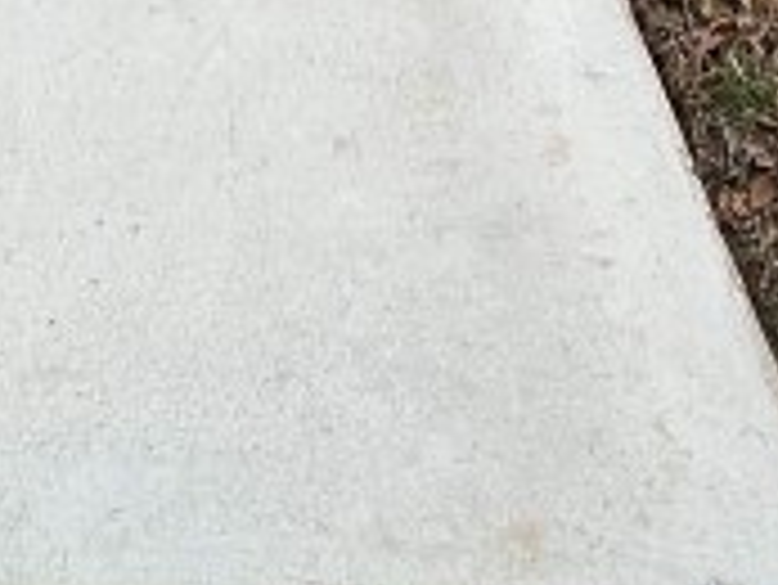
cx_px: 112
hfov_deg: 24.7
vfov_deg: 12.8
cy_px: -950
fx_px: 1732
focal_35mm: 77
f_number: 1.8
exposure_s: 1/1410
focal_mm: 1.57
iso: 32
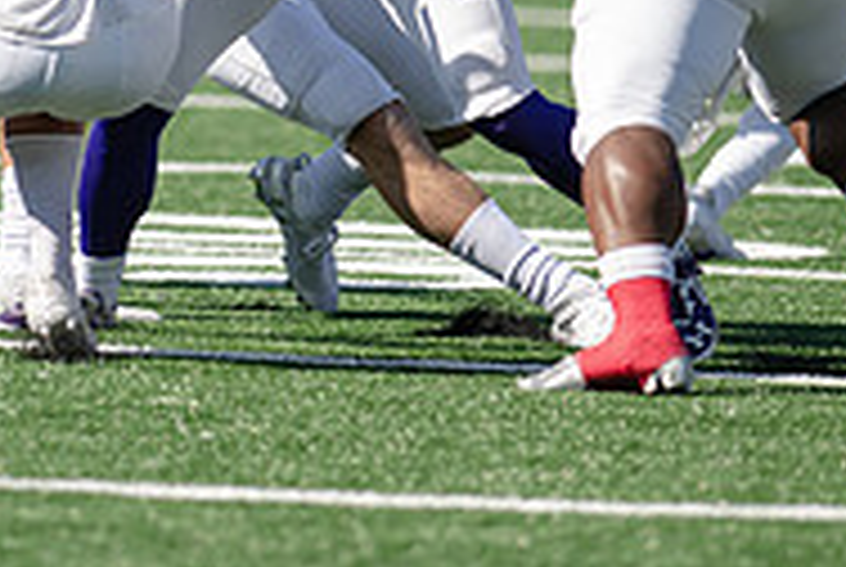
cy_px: -200
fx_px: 21771
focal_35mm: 925
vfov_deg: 1.5
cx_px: 94
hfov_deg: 2.2
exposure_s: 1/2000
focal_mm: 300
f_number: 3.2
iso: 200
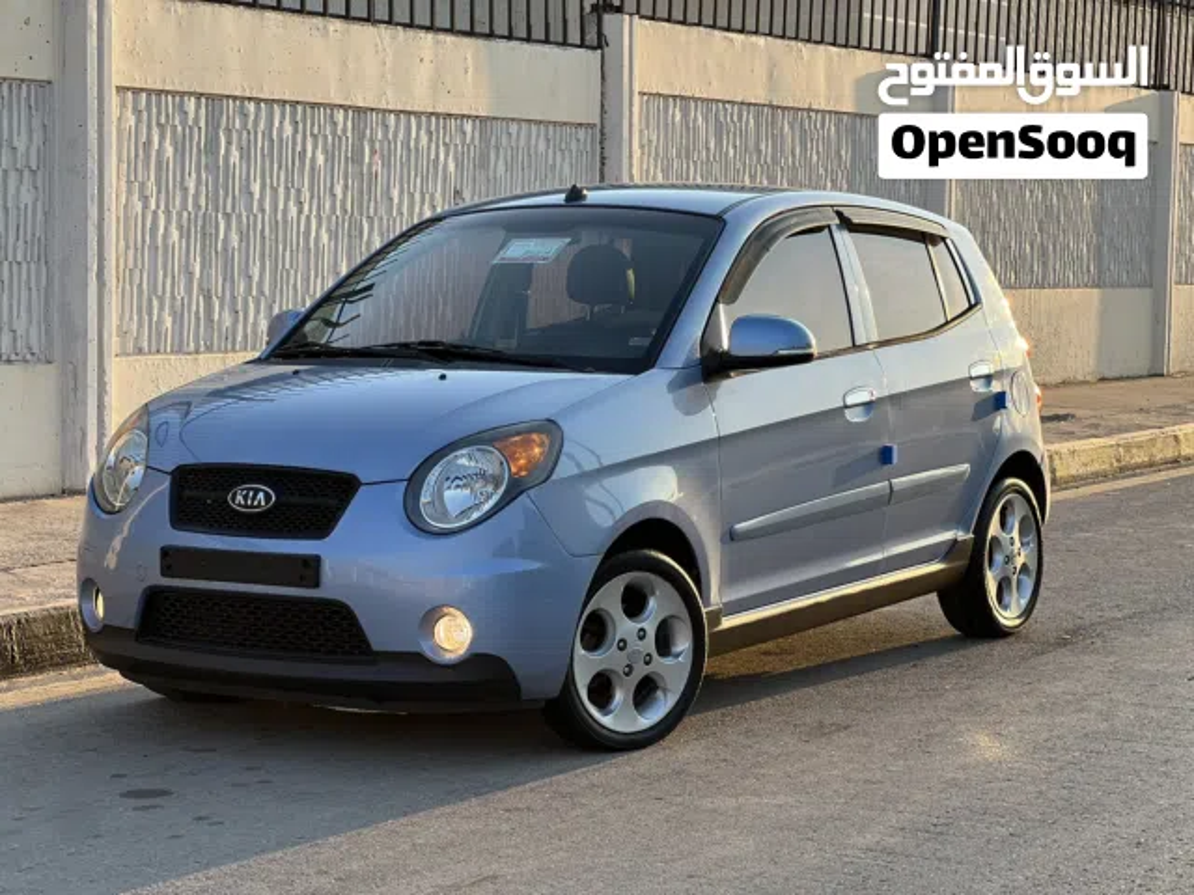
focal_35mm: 77
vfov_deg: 19.1
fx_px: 2656
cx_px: 597
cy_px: 448
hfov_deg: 25.3
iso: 20
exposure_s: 1/129
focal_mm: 9
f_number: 2.8
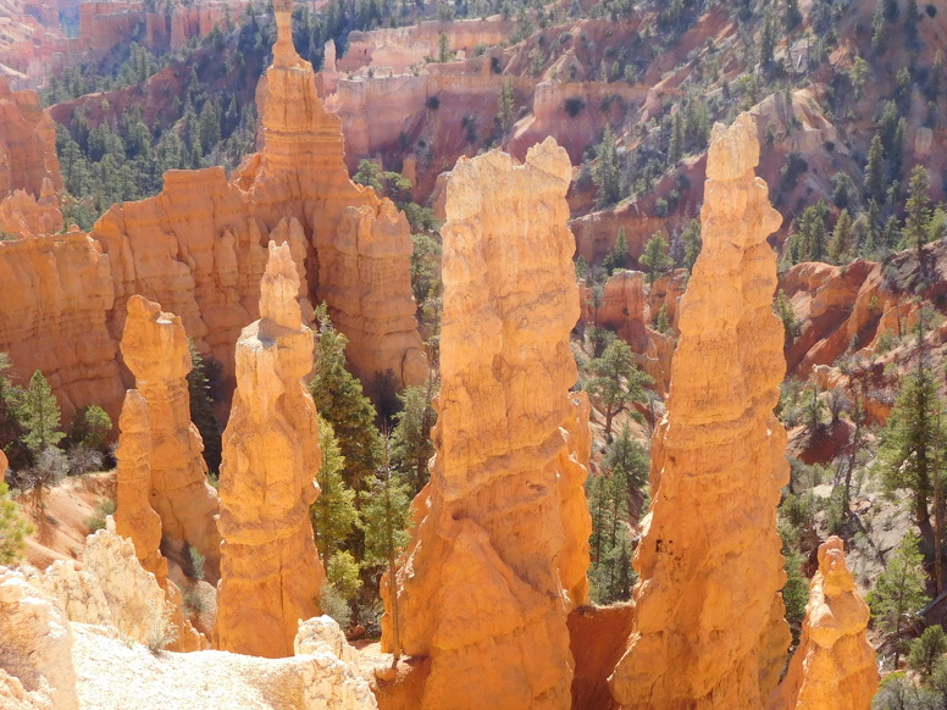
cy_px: 483
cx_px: 505
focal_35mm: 55
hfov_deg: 34.9
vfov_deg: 26.4
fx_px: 1505
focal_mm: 7.1
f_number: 3.9
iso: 125
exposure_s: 1/400
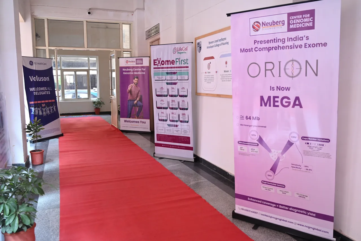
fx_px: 316
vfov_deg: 41.7
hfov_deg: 59.5
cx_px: 180
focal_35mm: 32
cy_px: 120
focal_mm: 31.5
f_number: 4.5
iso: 1000
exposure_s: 1/125
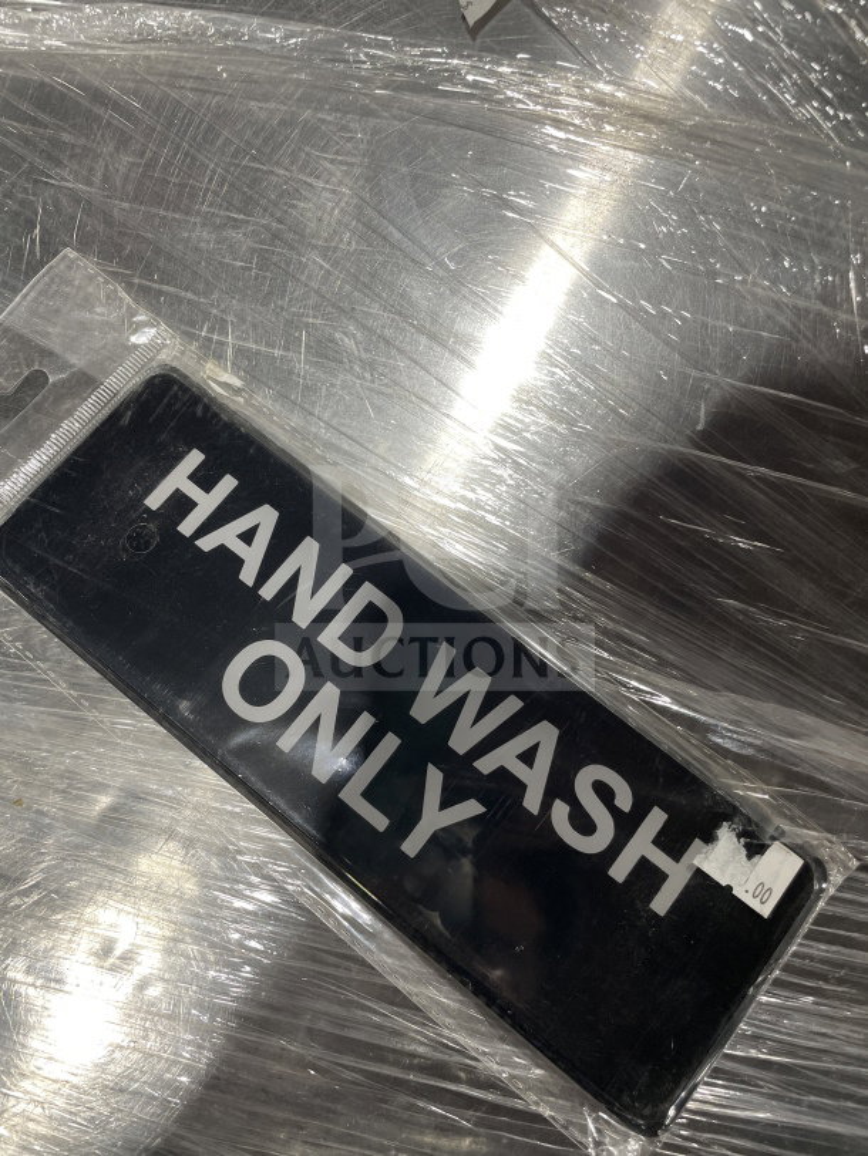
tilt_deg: -72.4
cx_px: 434
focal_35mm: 26
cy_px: 578
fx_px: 869
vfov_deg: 67.3
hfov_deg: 53.1
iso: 100
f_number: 1.6
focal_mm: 4.2
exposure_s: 1/121
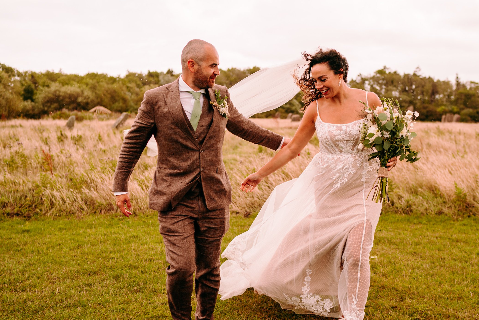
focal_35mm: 42
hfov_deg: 46.3
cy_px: 154
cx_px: 270
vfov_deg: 31.9
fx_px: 559
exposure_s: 1/2000
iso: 100
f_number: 2.2
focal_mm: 35
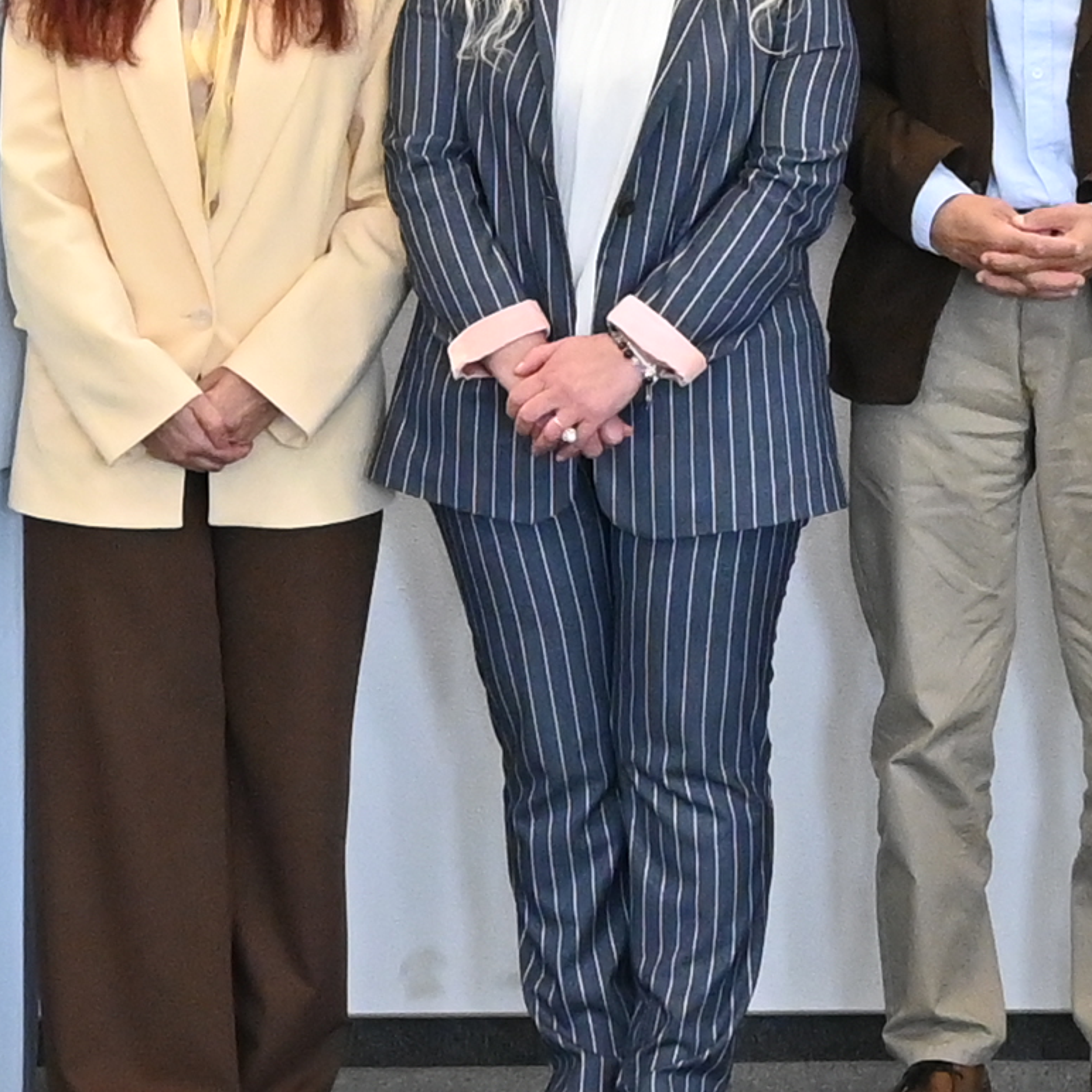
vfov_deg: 9.3
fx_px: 6731
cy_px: 198
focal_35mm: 189
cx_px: 779
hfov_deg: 9.3
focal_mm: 20.5
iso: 1600
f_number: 5.6
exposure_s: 1/125
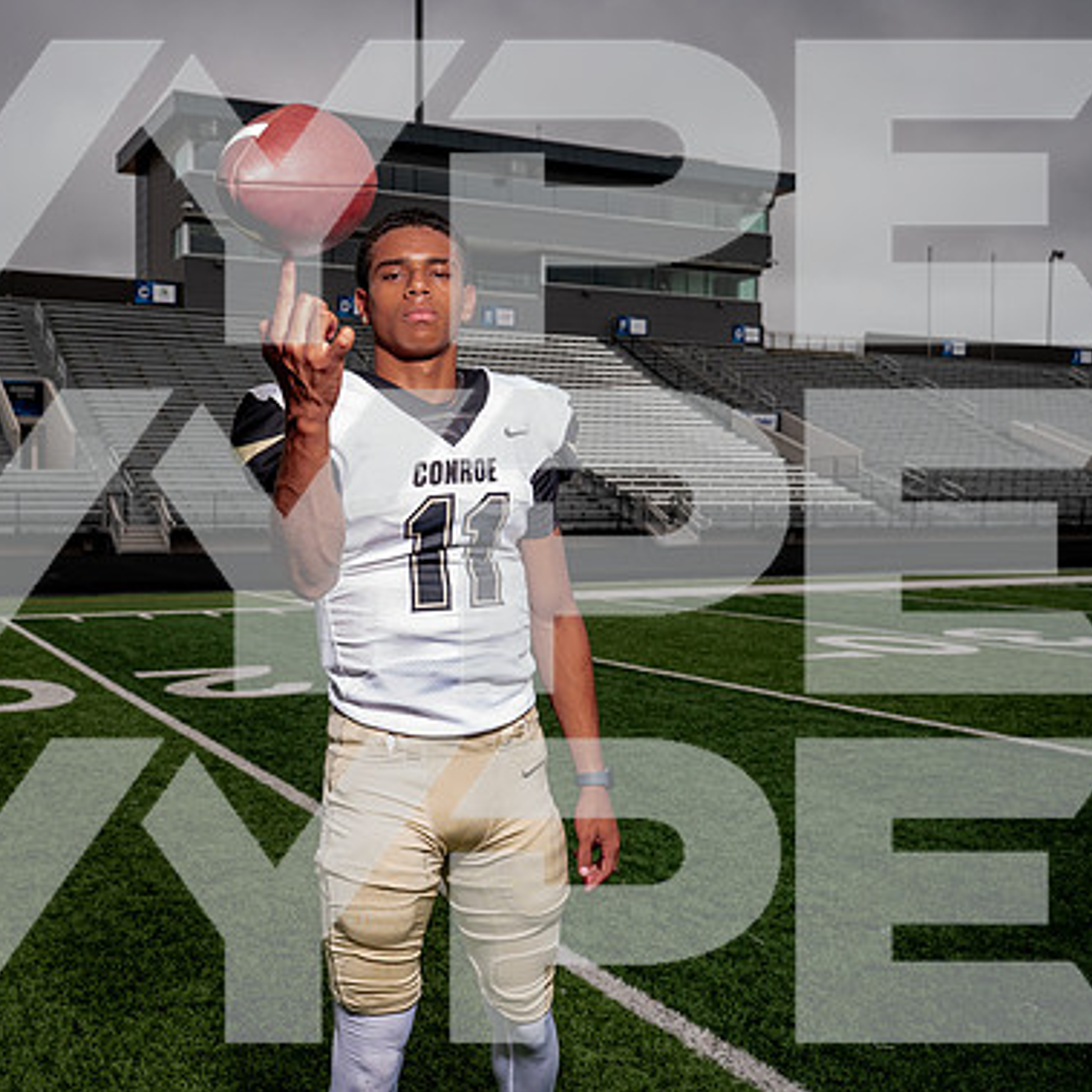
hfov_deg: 44.5
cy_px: 543
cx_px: 403
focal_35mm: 37
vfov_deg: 44.9
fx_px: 1321
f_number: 5.6
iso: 400
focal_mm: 28
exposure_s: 1/1600
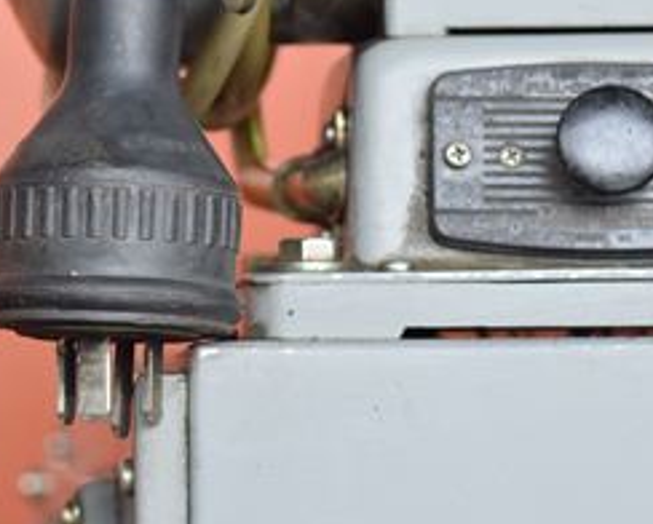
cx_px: 198
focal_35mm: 245
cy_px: 289
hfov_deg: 7.9
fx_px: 4742
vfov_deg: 6.3
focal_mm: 85
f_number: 6.3
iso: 1250
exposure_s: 1/200
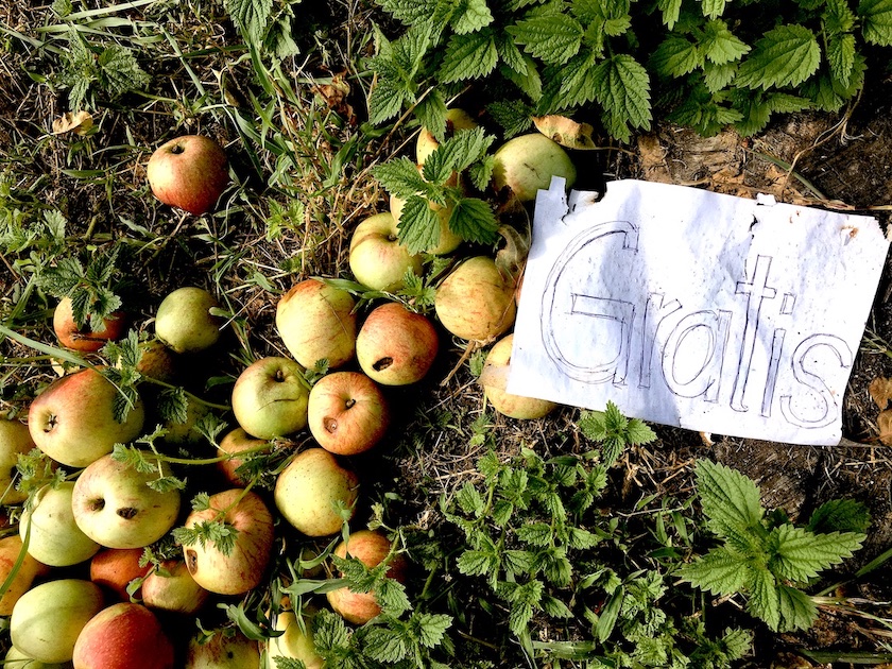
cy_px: 334
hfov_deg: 61.7
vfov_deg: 48.2
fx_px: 747
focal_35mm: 29
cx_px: 446
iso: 25
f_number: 2.2
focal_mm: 4.15
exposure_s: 1/962
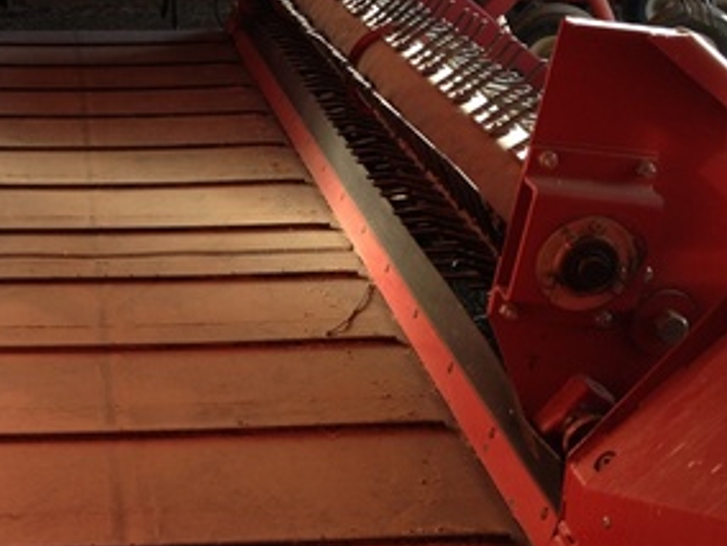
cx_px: 177
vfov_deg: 21.9
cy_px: 246
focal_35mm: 67
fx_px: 1407
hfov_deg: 28.5
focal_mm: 4.28
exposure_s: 1/197
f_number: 2.4
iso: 50
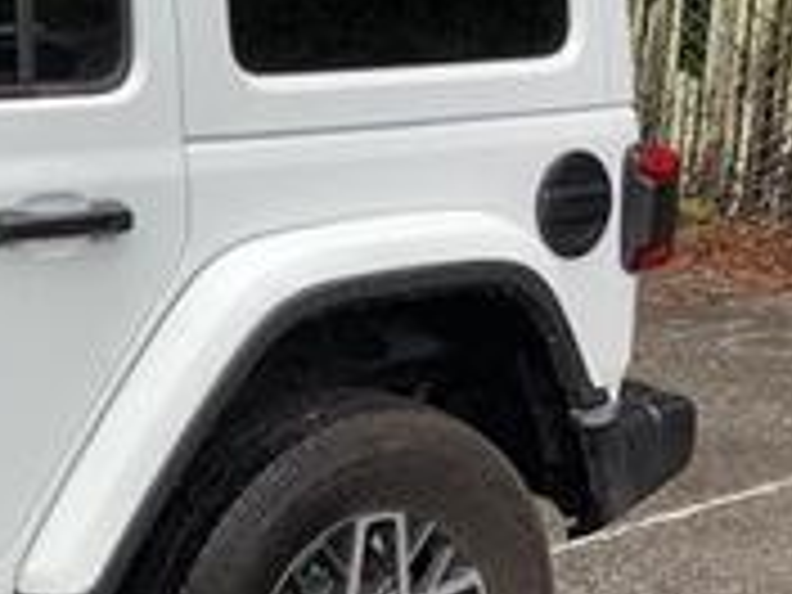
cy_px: 328
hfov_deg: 21.2
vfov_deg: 16.6
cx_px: -4
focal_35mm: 89
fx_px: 2036
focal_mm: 3.3
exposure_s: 1/142
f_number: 2.4
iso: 25
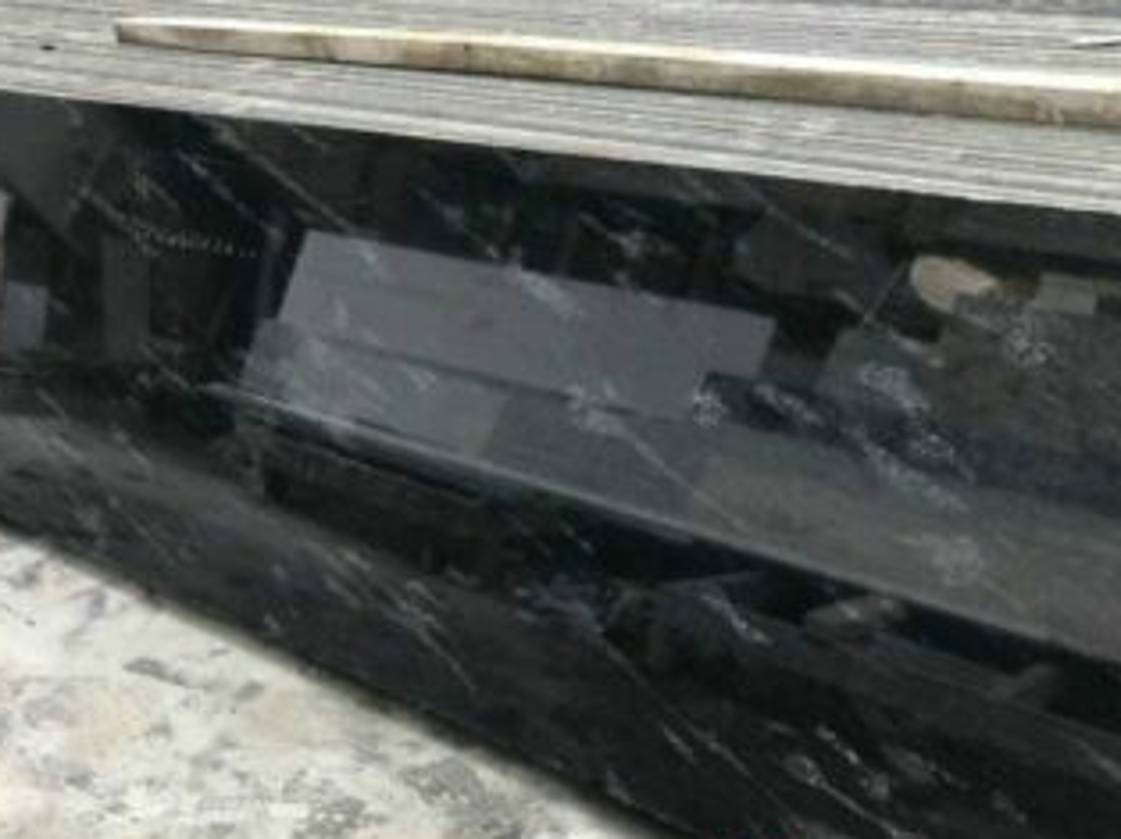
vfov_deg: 38.4
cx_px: 550
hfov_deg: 50.2
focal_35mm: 37
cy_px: 507
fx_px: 1197
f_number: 2.2
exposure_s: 1/17
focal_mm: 4.15
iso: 40
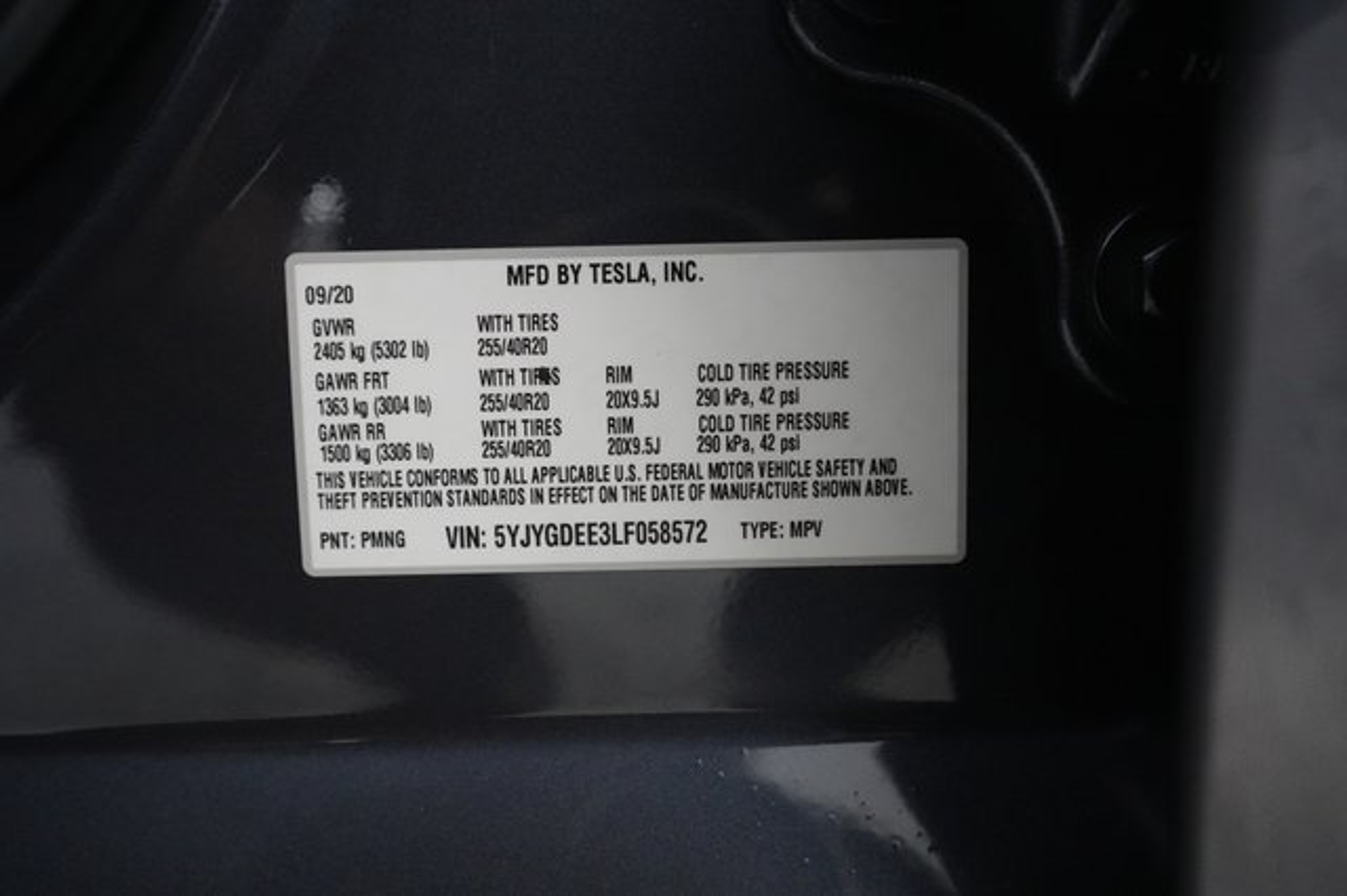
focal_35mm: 28
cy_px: 448
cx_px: 674
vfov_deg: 46.4
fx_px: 1047
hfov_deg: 65.5
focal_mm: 28
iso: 10000
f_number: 4.5
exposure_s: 1/200
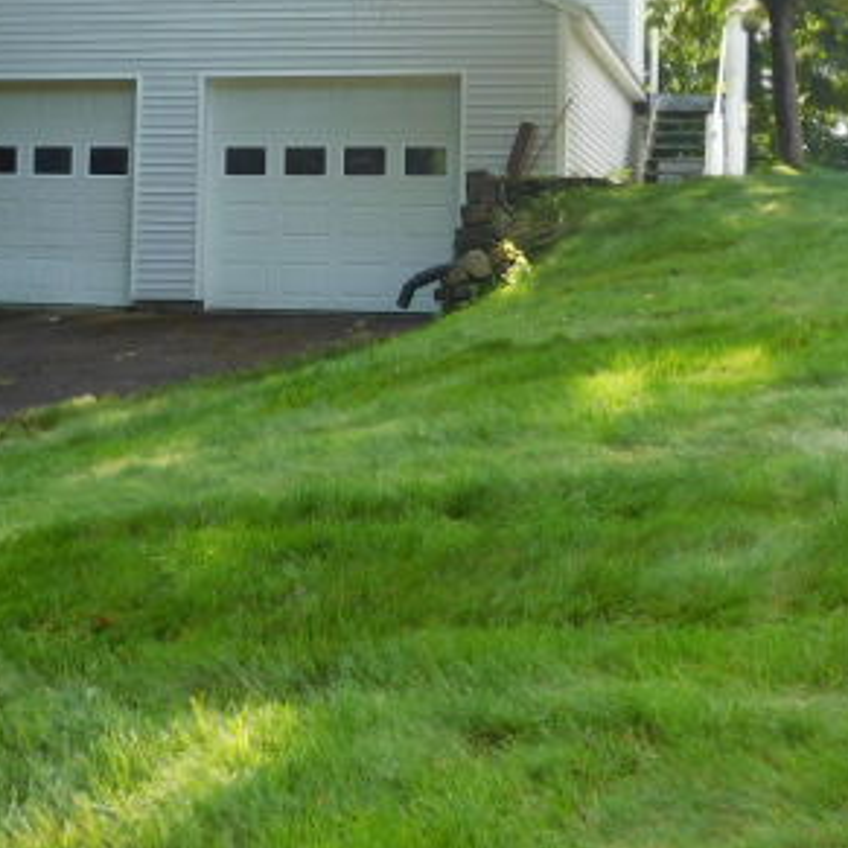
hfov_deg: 24.6
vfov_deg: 24.3
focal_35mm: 70
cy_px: 175
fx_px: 1940
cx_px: 306
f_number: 3.5
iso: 125
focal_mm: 6.3
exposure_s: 1/125
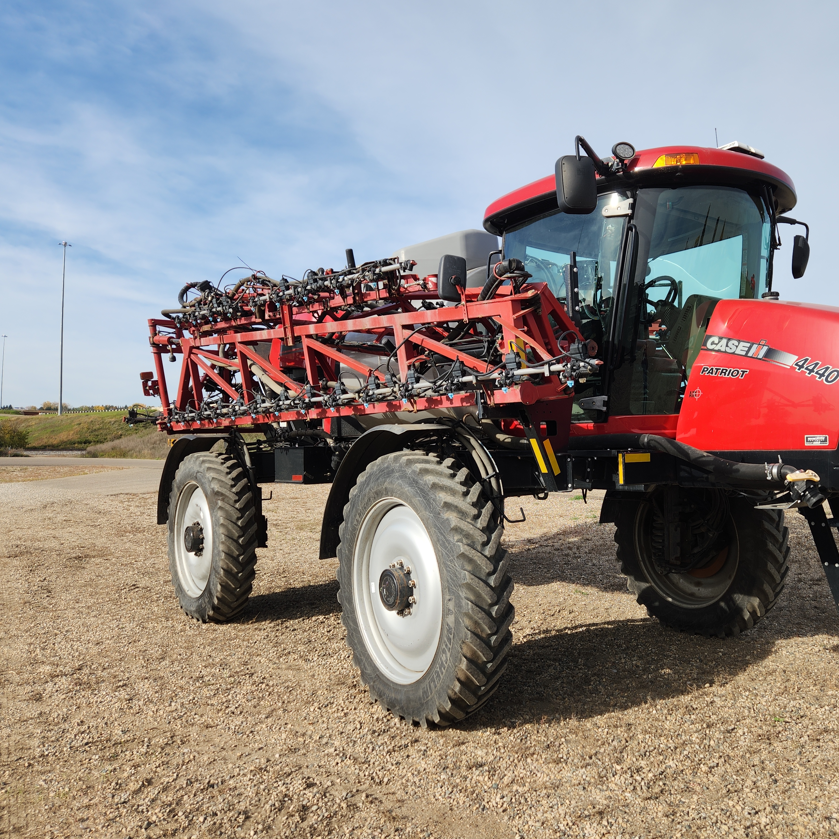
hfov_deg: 56.4
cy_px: 430
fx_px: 768
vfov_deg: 57.3
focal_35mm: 28
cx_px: 537
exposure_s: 1/1354
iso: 20
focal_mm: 5.4
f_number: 1.8
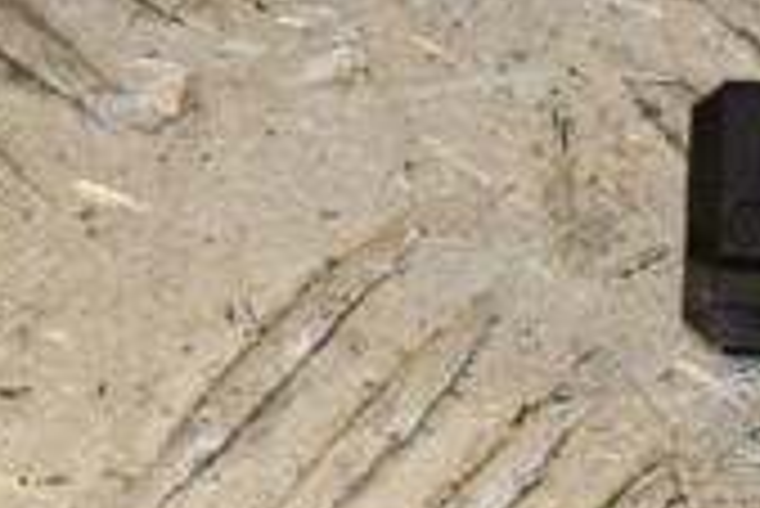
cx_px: 1250
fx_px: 8980
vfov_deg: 3.2
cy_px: 530
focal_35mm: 425
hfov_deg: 4.8
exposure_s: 1/200
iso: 800
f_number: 9
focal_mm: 80
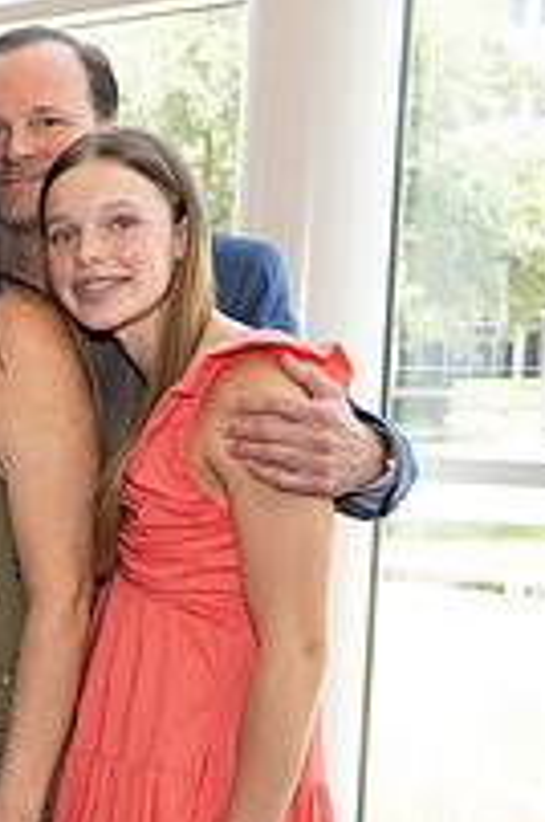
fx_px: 1868
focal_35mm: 82
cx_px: -525
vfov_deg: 24.6
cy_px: 588
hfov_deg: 14.1
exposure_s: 1/200
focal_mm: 28.5
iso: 800
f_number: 5.6
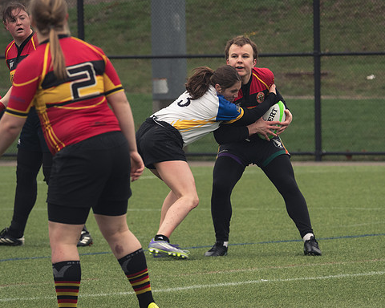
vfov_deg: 2.3
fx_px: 7748
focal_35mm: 680
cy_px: 206
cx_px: 284
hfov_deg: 2.8
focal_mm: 300
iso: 900
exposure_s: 1/800
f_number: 6.3
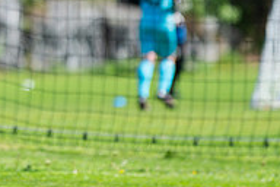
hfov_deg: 3.3
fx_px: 4892
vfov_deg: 2.2
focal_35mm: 629
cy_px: -51
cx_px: -96
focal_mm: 200
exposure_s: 1/2000
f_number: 3.2
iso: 220
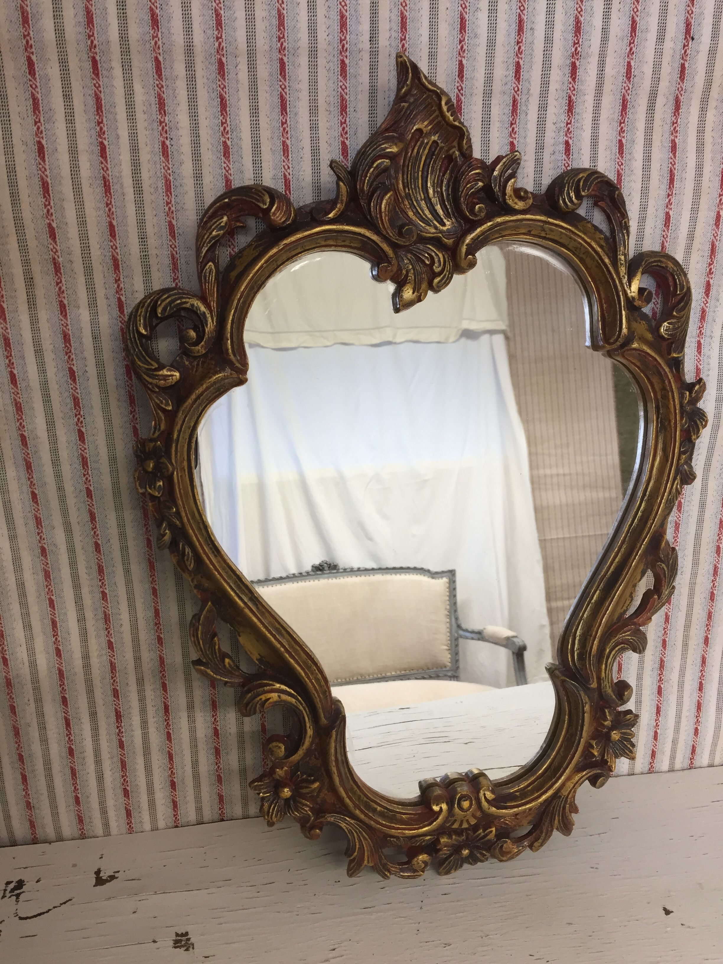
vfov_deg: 61.7
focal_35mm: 29
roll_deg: +0.8
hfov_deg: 48.2
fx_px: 808
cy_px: 482
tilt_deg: -18.4
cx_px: 362
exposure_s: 1/33
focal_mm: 4.15
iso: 40
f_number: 2.2
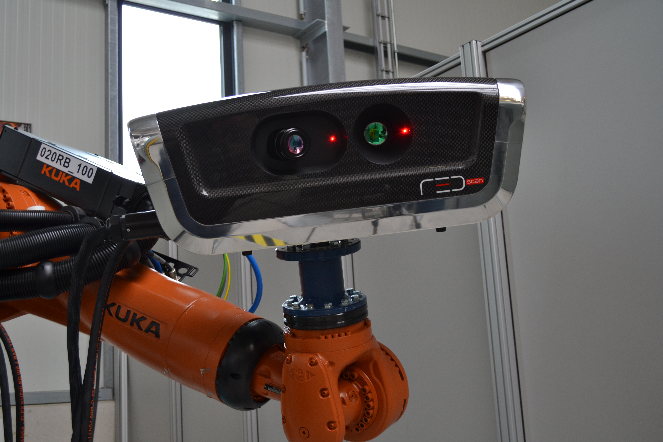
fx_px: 829
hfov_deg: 43.6
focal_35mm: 45
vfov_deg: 29.9
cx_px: 332
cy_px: 221
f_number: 4.8
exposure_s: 1/100
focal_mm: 30
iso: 400
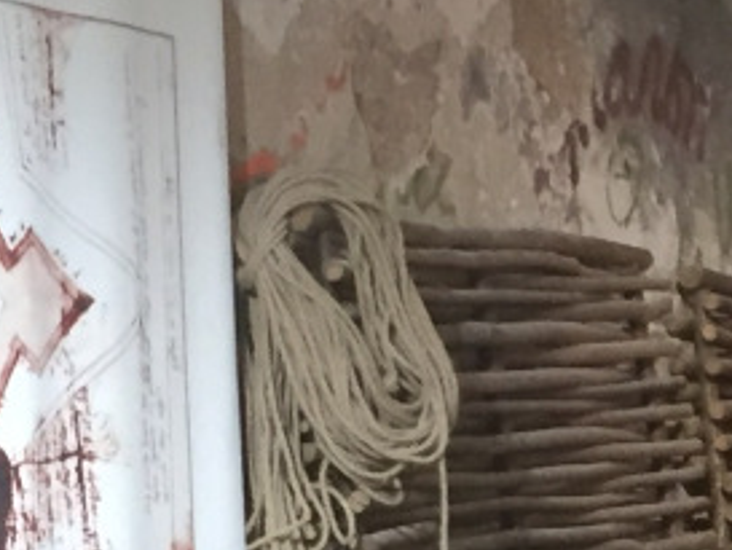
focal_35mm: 170
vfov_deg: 8.7
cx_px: 1354
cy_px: 515
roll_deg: +0.9
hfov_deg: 10.8
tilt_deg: -0.4
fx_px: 3596
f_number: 2.2
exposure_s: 1/33
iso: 250
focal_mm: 4.15
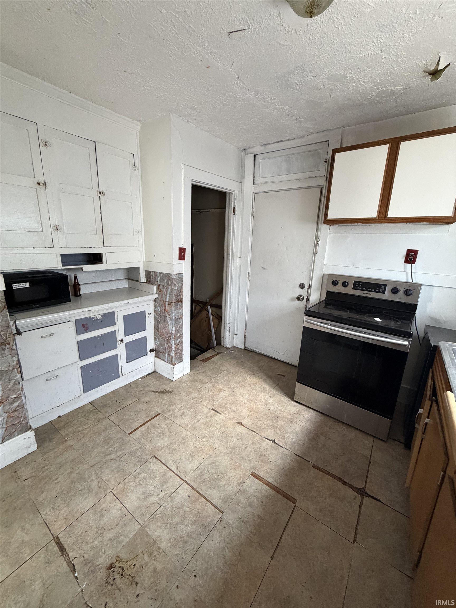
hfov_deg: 85.7
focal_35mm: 14
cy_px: 304
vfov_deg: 102.1
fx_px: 246
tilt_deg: -14.2
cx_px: 228
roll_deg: -2.4
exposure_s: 1/60
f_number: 2.2
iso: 320
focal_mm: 2.22
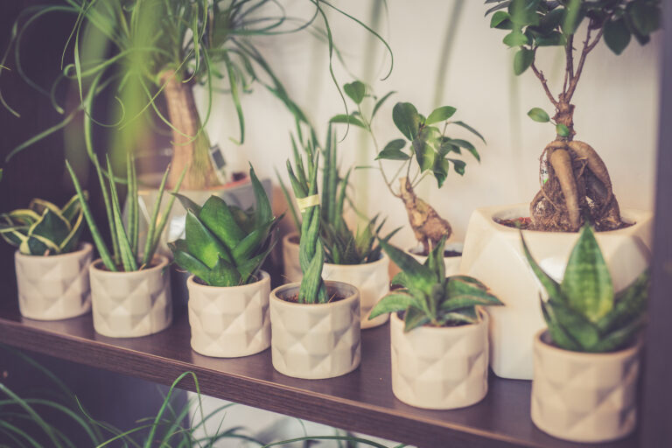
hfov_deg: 39.6
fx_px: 933
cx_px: 336
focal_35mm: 50
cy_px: 224
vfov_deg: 27.0
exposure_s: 1/100
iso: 800
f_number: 2.2
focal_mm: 50
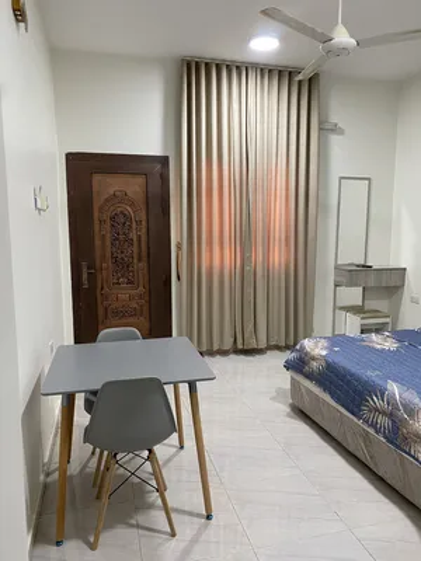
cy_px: 280
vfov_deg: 67.3
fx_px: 422
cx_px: 210
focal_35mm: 26
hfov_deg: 53.1
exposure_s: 1/63
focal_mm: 4.25
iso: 125
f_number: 1.8
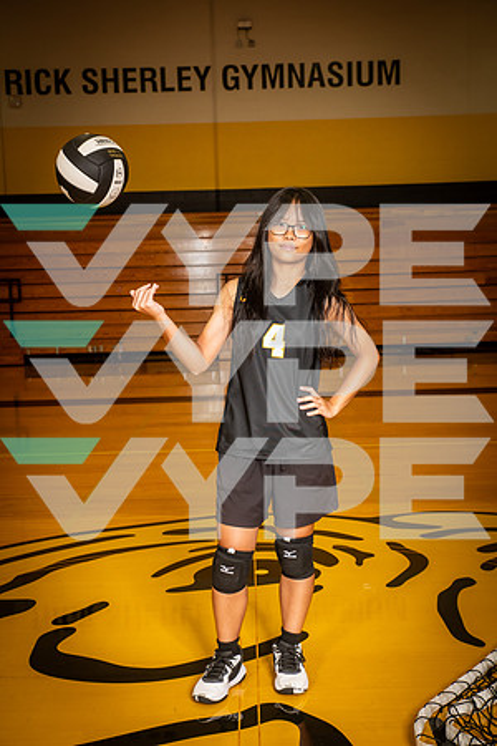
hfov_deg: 29.2
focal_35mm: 46
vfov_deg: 42.7
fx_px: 953
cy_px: 373
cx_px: 248
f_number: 7.1
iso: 800
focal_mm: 46
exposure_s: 1/320
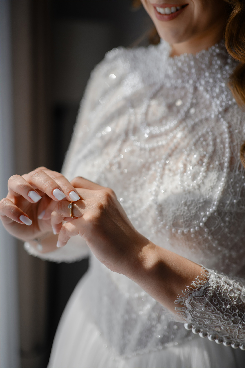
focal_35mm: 50
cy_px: 184
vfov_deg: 39.6
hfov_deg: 27.0
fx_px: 511
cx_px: 122
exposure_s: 1/5000
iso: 200
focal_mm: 50
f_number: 1.4
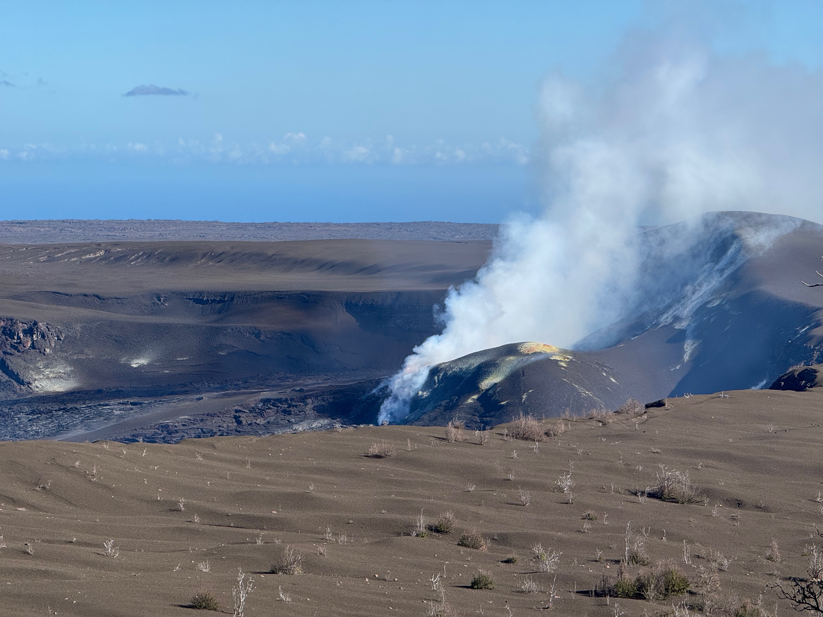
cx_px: 412
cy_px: 308
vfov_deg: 12.3
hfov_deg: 16.4
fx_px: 2853
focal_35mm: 120
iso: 50
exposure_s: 1/1577
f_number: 2.8
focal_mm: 15.66
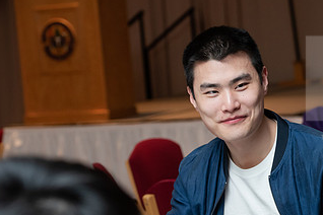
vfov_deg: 8.8
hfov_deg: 13.2
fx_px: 1391
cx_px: 275
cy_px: 159
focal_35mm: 155
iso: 2000
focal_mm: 85
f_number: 5.6
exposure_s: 1/160
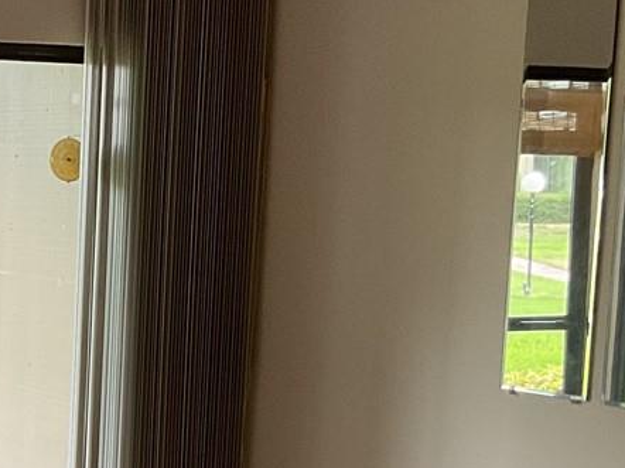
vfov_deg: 13.8
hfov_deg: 18.0
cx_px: -89
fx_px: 1895
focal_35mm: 105
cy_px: 496
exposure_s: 1/120
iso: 64
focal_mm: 3
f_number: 1.8
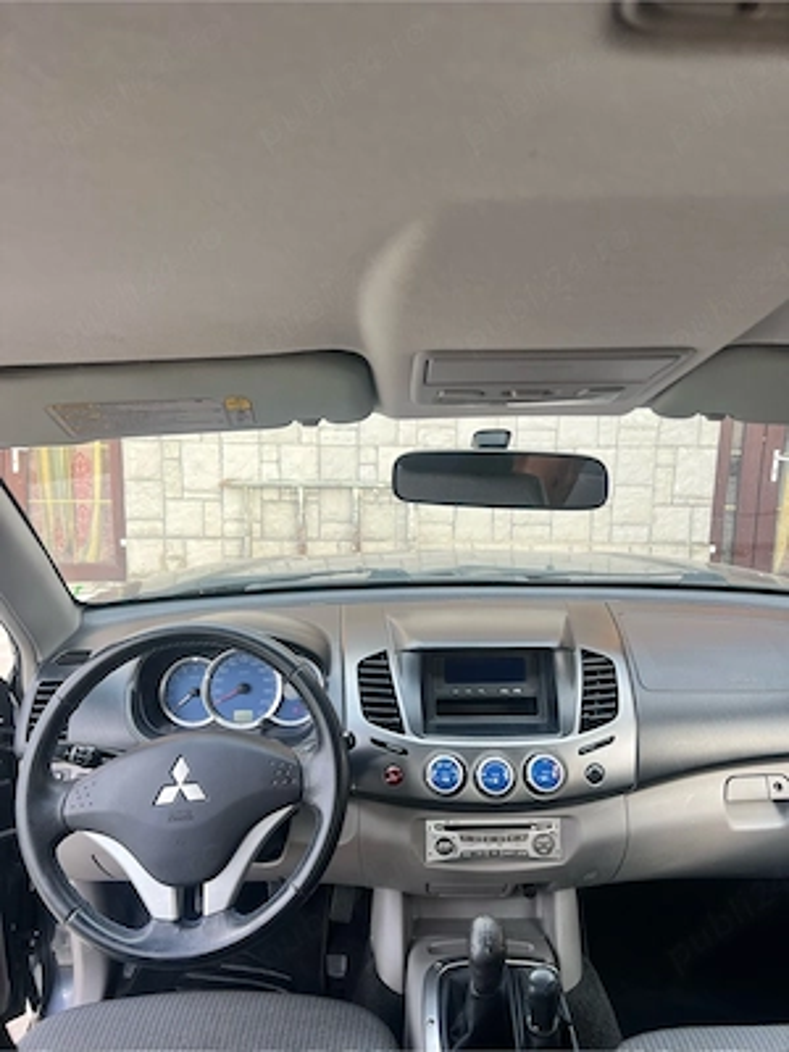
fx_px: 790
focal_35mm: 26
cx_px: 394
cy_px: 526
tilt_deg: -12.4
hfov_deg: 53.1
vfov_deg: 67.3
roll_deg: -1.1
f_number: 1.5
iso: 32
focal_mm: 5.7
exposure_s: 1/121
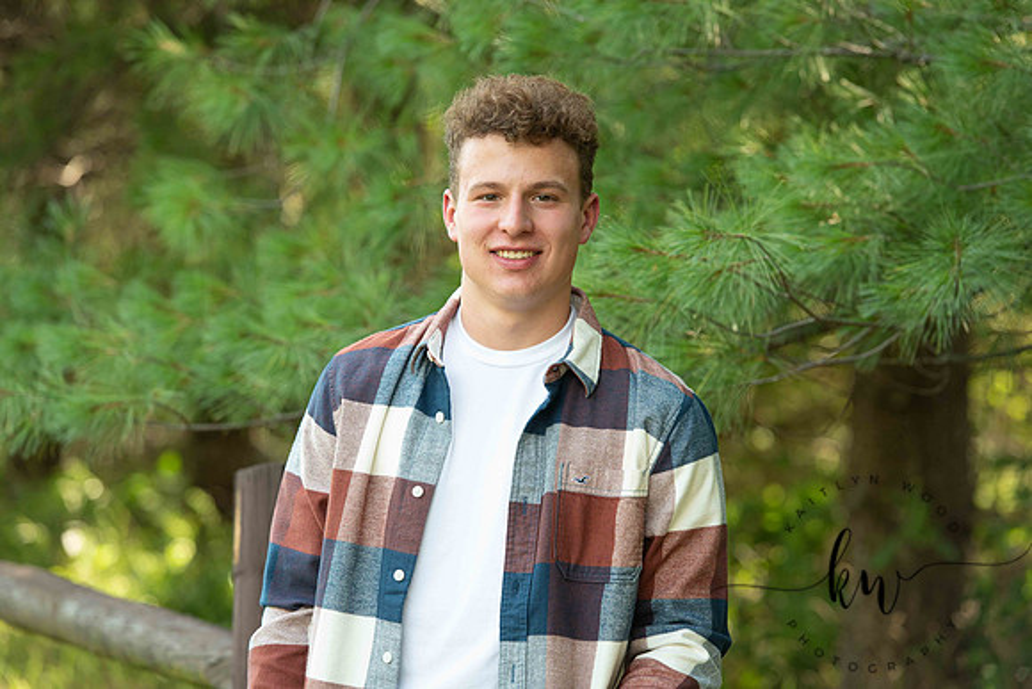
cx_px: 516
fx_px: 4731
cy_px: 344
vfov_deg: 8.3
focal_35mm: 165
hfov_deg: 12.4
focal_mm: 165
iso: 400
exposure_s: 1/200
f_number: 5
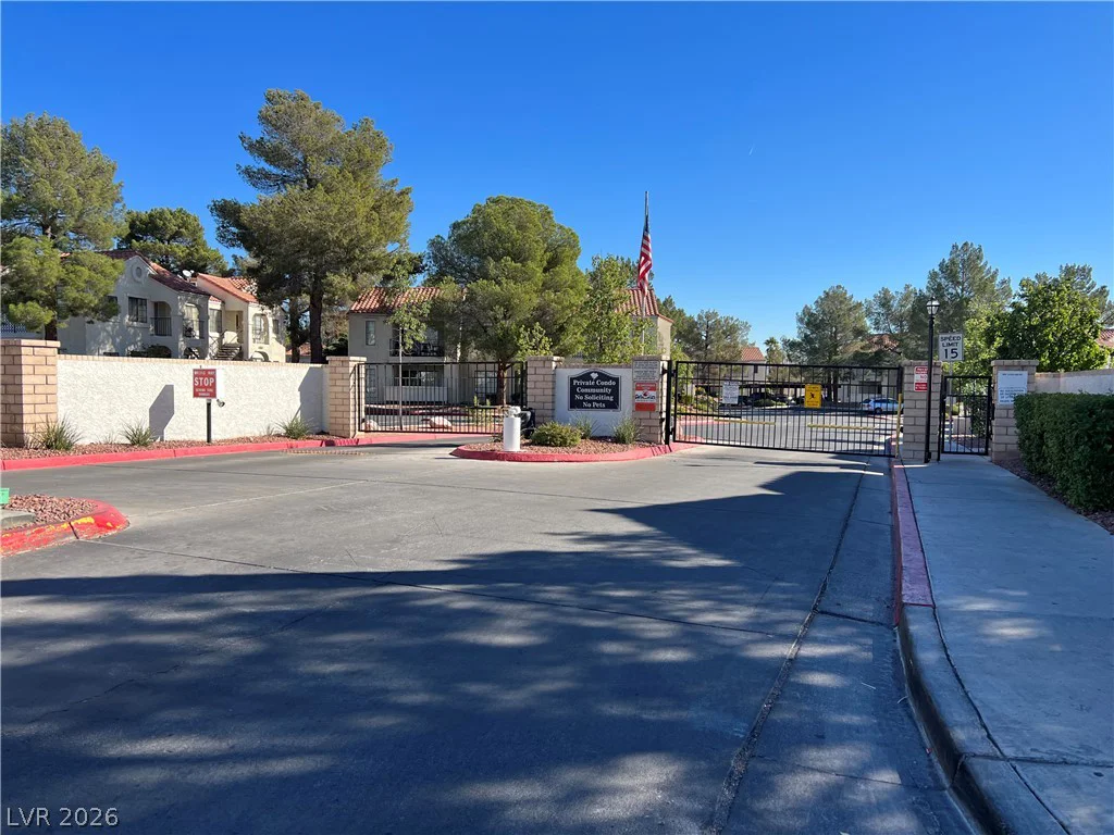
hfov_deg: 67.3
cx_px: 557
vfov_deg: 53.1
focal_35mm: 26
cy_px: 418
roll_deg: -1.7
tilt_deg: -2.5
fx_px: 837
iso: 50
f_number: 1.5
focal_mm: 5.7
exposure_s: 1/2915
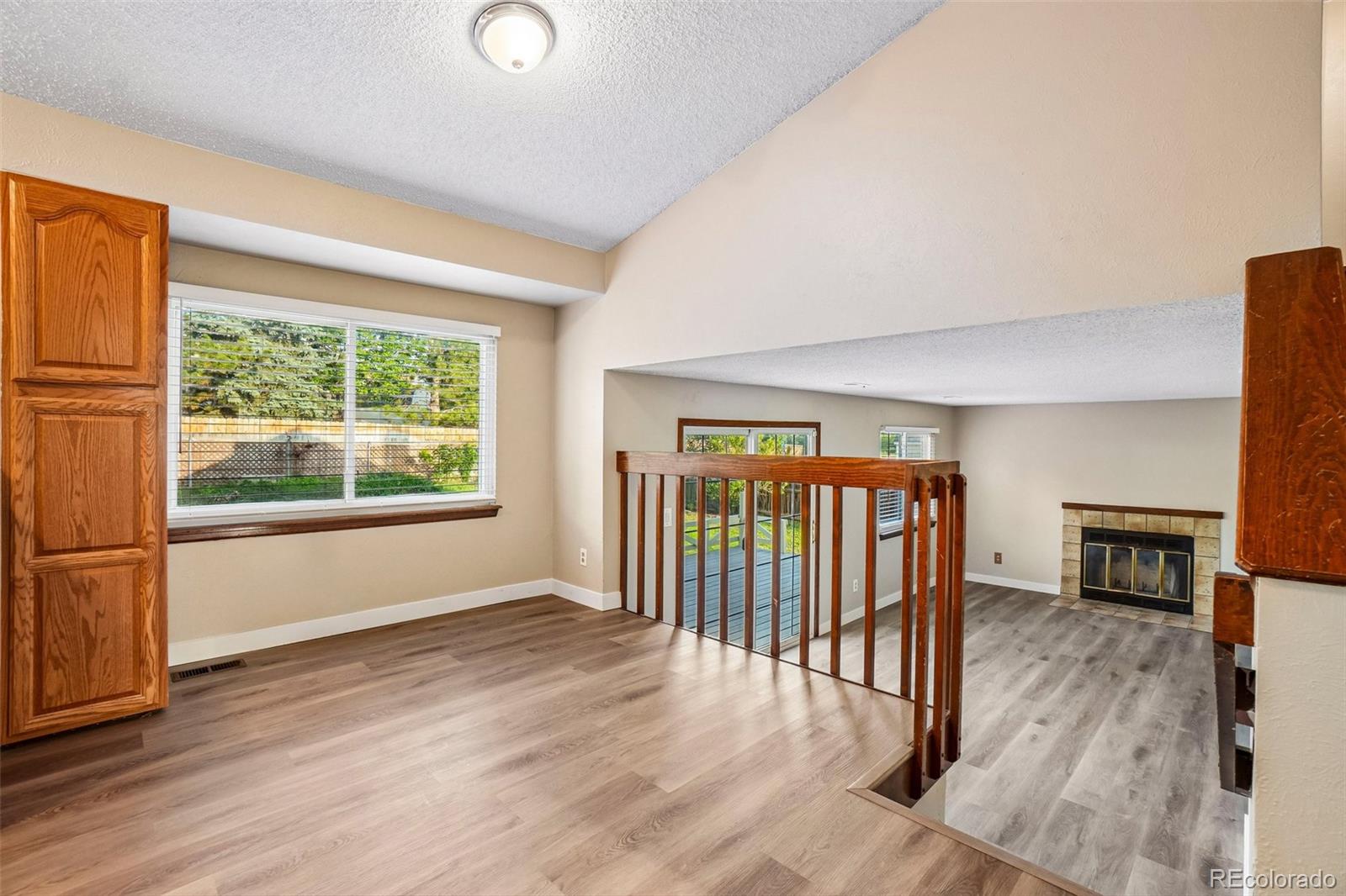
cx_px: 673
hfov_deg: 100.4
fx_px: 561
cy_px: 448
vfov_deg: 77.3
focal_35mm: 15
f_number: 8
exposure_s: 1/8
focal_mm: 10
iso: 400
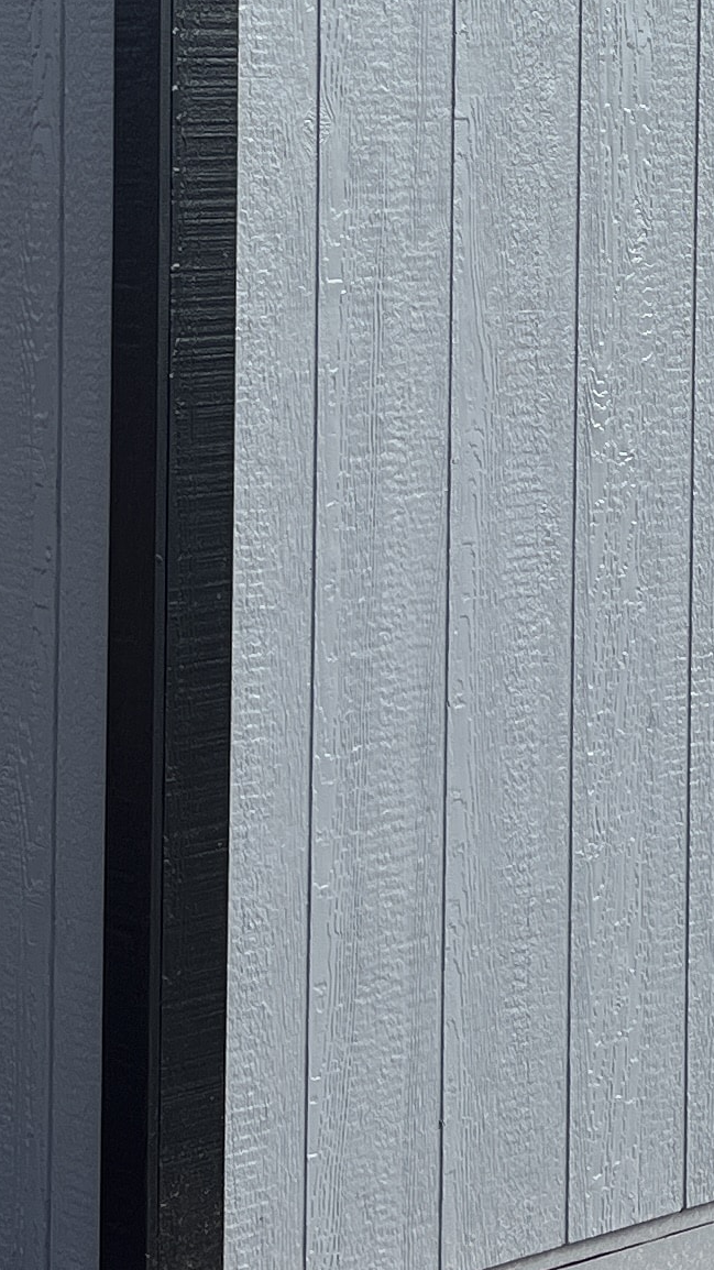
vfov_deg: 21.2
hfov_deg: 12.2
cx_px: 585
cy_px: 214
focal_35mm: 99
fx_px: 3333
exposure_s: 1/3165
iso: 50
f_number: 1.5
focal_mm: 5.7
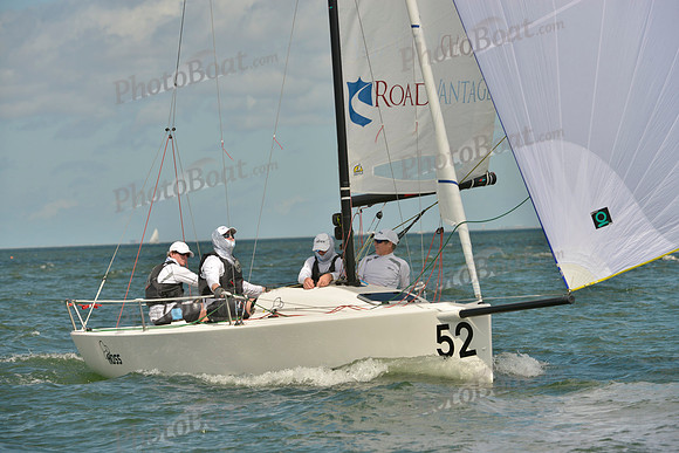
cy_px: 226
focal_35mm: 260
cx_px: 340
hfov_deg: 7.9
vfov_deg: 5.3
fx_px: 4905
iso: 280
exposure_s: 1/1000
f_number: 10
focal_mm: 260
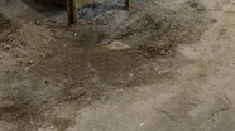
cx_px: 148
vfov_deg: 18.1
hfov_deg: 34.2
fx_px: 380
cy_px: -49
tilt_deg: -15.7
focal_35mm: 61
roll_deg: +0.9
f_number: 1.8
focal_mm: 4.25
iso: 640
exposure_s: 1/30
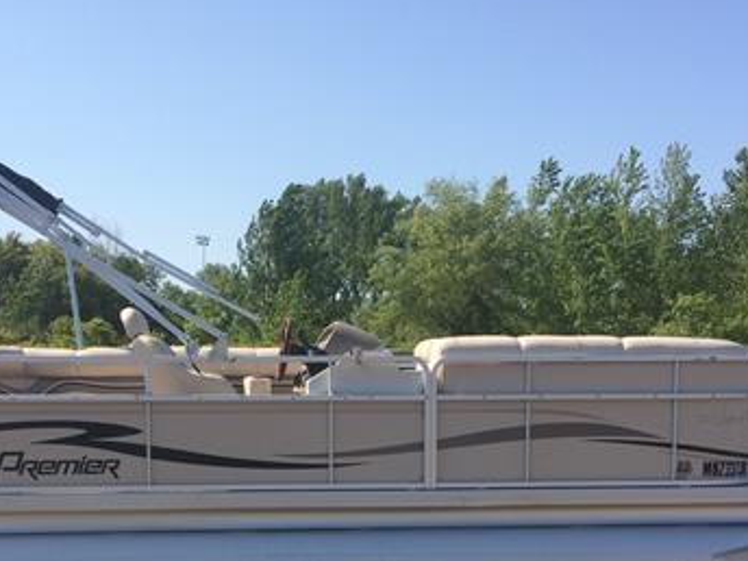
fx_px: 1167
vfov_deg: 26.4
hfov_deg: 35.4
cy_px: 472
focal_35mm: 54
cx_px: 309
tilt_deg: -5.5
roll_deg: -0.4
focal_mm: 4.15
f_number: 2.2
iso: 32
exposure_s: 1/1520
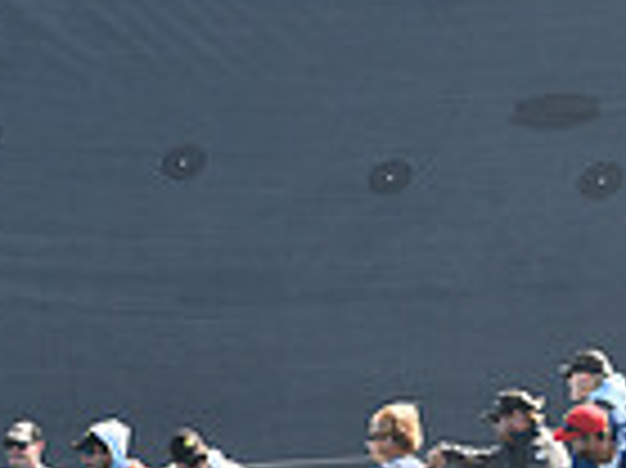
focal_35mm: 281
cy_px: 520
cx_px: 86
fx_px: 5077
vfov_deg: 5.3
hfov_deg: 7.0
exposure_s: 1/800
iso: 250
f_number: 4.5
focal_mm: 70
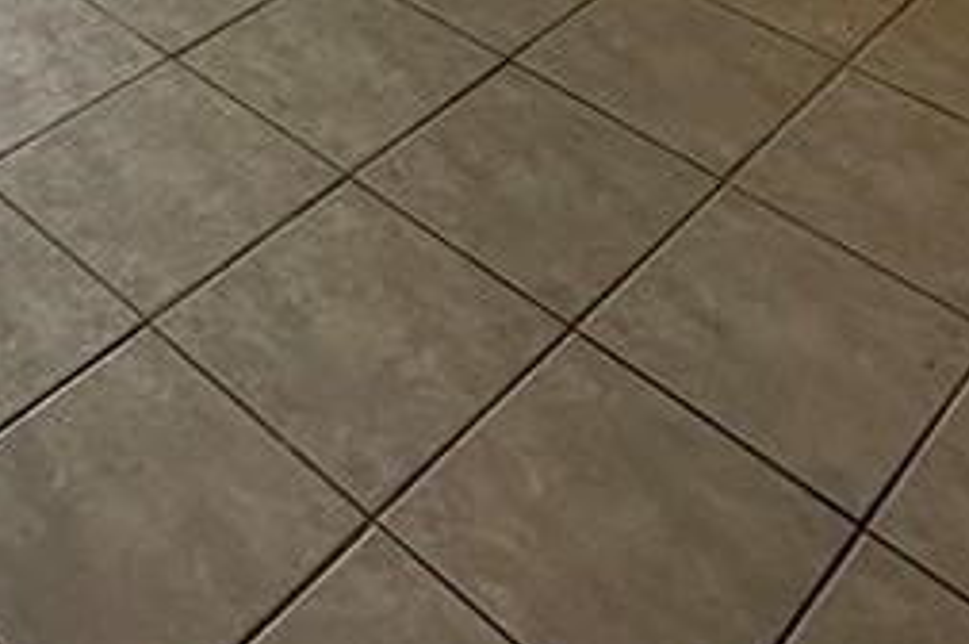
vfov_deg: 18.1
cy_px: -525
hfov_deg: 33.4
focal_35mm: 59
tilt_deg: -15.3
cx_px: 260
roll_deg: +0.2
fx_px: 1586
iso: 200
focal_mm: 2.22
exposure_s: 1/120
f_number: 2.2
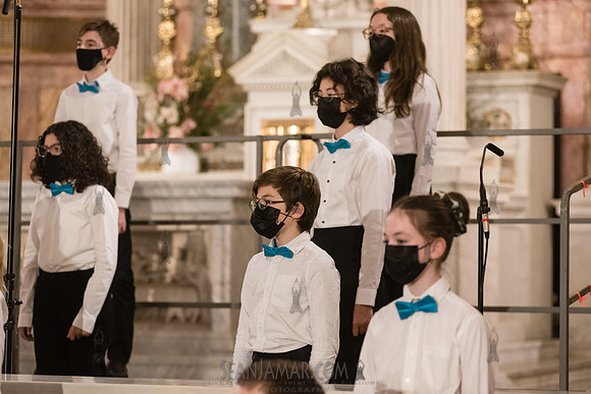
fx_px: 2052
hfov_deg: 16.4
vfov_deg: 11.0
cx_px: 296
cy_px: 197
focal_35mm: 125
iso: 4000
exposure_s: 1/200
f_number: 4
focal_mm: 125
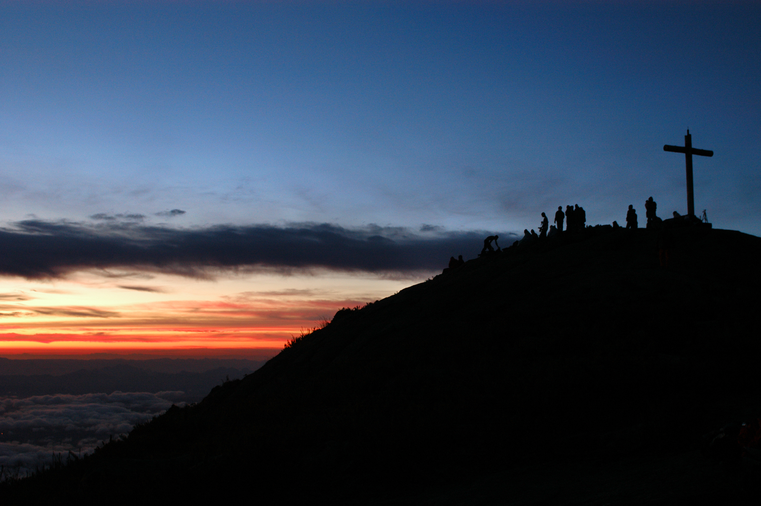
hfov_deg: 53.2
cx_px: 380
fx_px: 760
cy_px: 253
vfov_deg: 36.8
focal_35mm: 36
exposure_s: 1/30
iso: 400
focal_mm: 24
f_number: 3.5
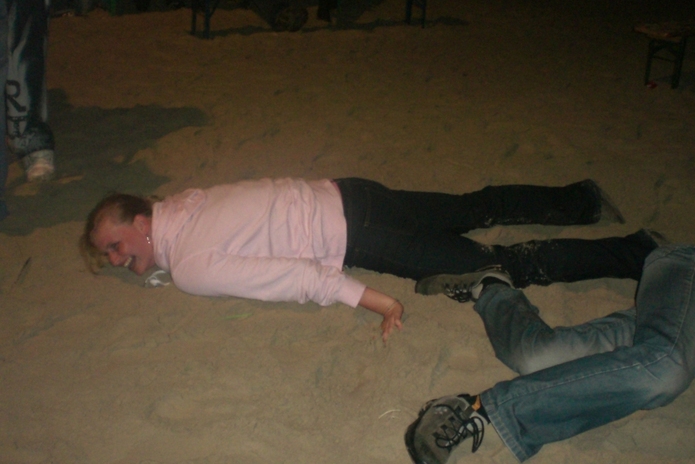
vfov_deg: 29.8
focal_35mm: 45
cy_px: 179
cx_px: 382
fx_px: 869
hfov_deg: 43.5
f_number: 3.1
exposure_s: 1/30
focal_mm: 6.3
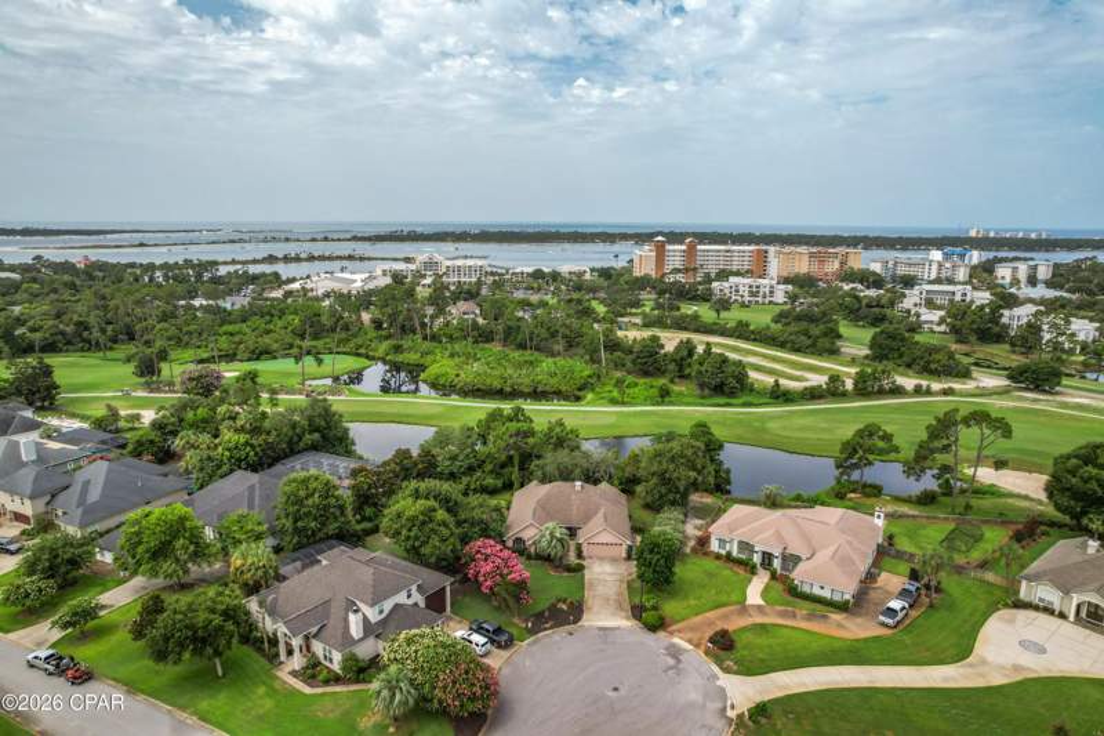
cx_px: 552
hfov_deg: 78.6
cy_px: 368
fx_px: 674
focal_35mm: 22
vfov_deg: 57.2
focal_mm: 8.38
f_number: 2.8
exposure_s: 1/2000
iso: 100
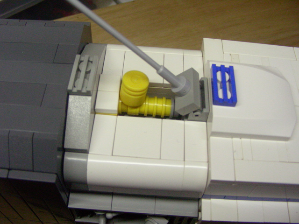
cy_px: 112
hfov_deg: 49.0
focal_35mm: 38
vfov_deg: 37.7
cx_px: 150
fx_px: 328
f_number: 4
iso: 400
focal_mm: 6.3
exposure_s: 1/127
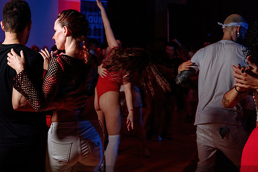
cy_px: 82
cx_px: 62
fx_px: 516
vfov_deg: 18.9
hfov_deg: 27.6
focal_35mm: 72
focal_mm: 45
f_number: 3.5
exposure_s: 1/40
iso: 1000
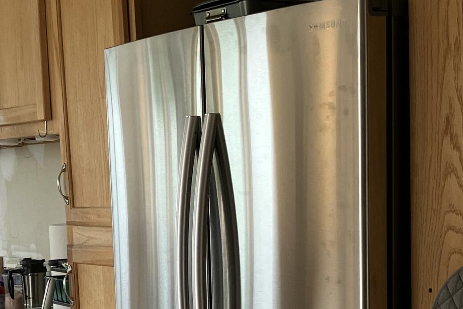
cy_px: 334
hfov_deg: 24.2
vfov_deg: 15.8
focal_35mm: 84
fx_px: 1080
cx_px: 255
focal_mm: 3.99
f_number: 1.8
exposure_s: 1/120
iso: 50
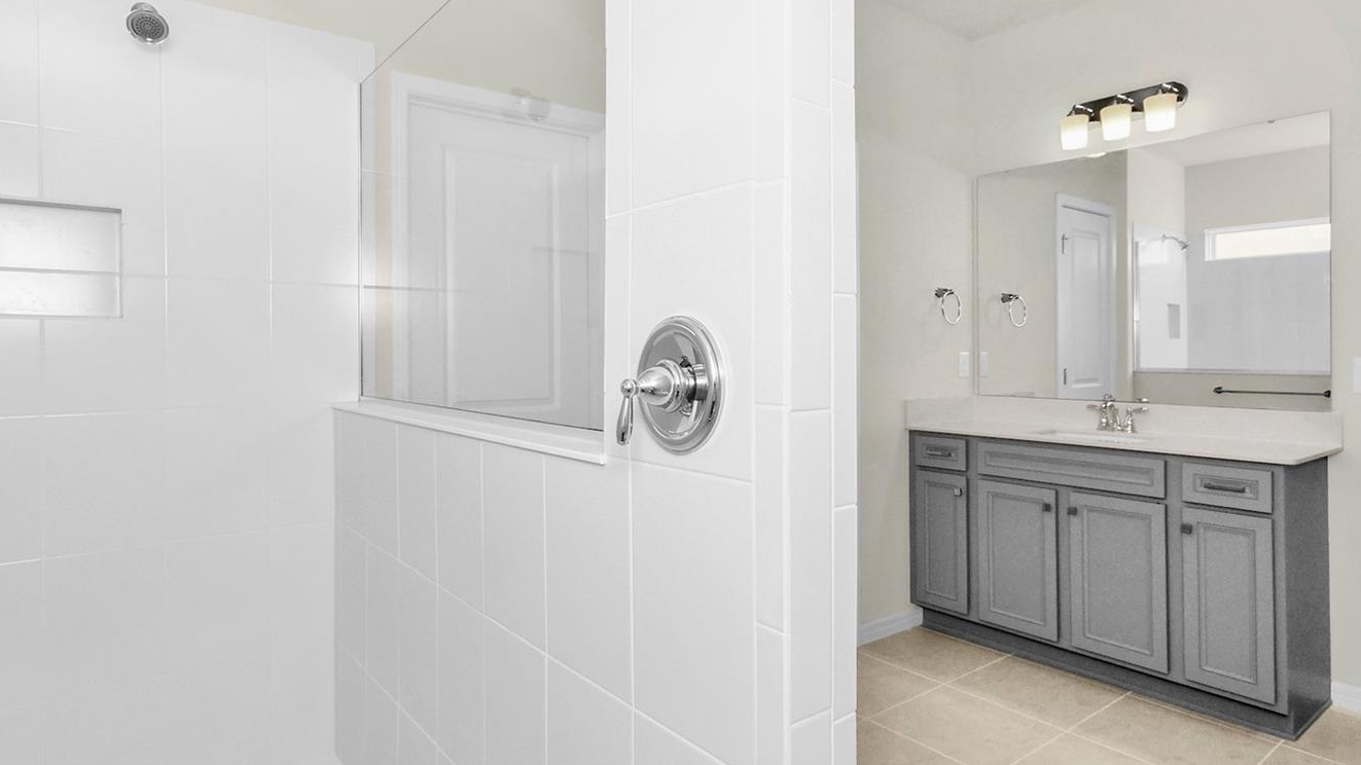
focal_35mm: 19
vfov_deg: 58.3
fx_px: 686
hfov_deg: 89.6
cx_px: 689
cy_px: 385
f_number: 11
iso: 640
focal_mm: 10
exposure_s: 1/80
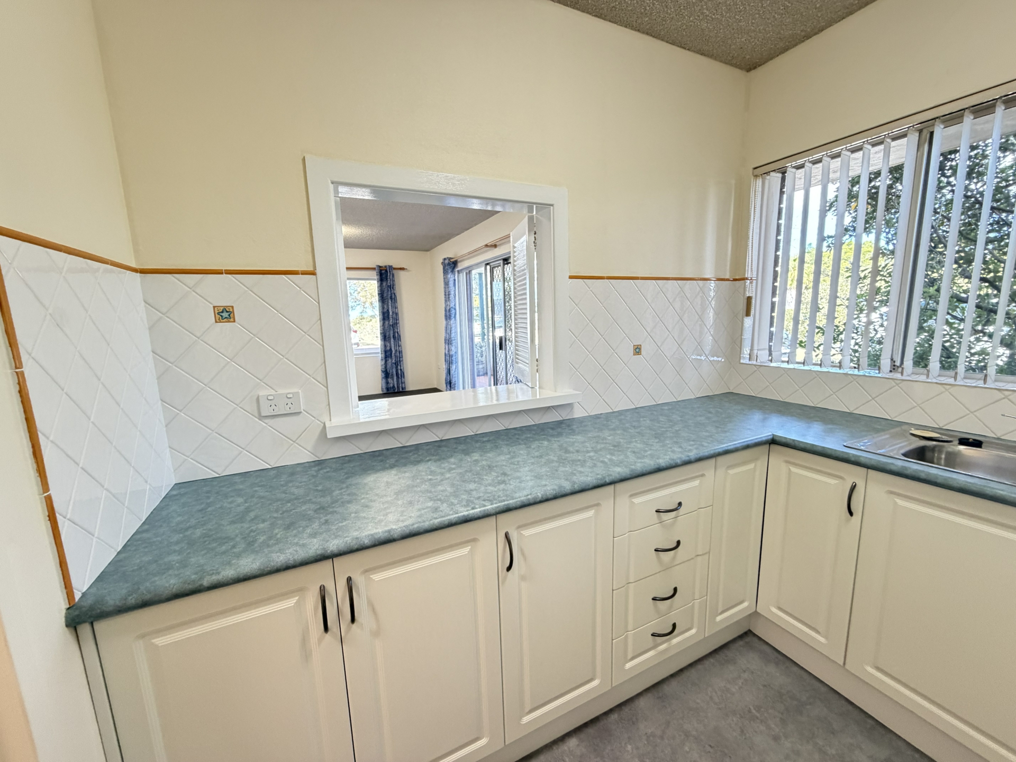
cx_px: 508
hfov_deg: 102.1
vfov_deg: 85.7
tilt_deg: -8.4
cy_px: 381
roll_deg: +2.0
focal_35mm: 14
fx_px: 411
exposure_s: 1/50
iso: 500
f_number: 2.2
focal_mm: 2.22
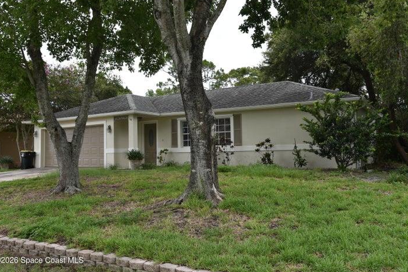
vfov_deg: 41.1
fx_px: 363
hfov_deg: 58.7
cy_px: 133
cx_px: 205
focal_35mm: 32
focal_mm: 31
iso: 100
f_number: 6.3
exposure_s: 1/160
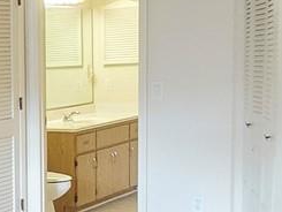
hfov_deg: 19.3
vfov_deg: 17.3
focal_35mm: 85
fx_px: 693
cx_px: -170
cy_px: 166
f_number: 2.2
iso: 160
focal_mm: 2.2
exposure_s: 1/60
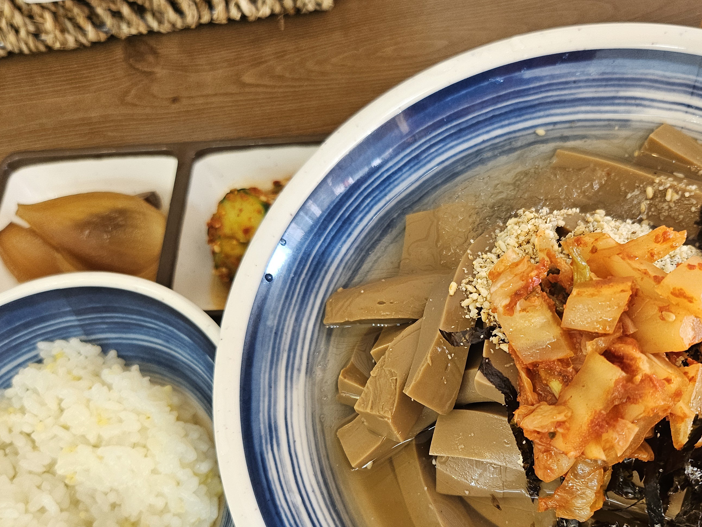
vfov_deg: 38.1
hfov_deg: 49.8
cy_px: 363
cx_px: 429
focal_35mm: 37
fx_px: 750
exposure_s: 1/120
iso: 200
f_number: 1.8
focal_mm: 5
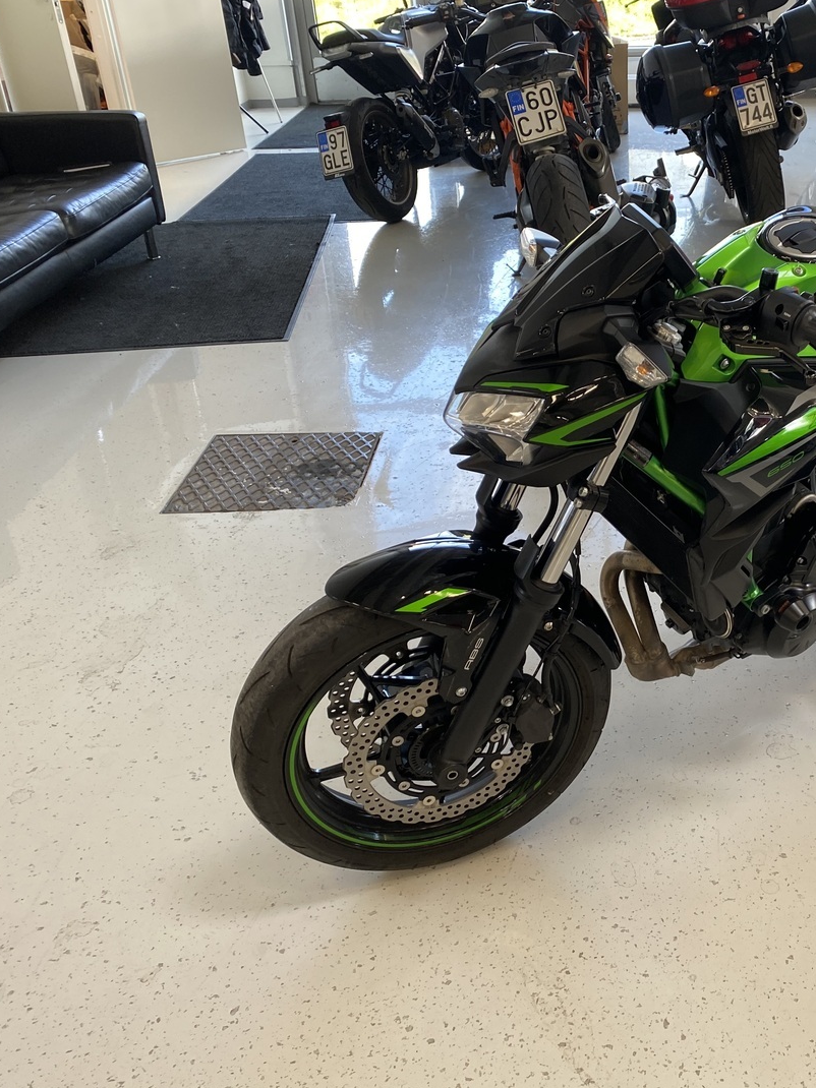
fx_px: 1101
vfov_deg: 52.6
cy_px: 542
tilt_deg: -28.8
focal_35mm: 35
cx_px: 638
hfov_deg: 39.3
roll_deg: +1.7
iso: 100
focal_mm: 4.25
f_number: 1.8
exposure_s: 1/100
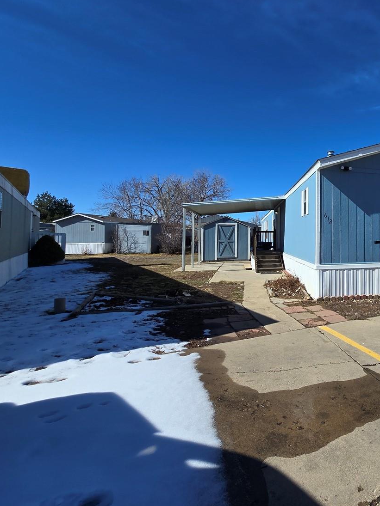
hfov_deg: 57.2
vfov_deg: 84.5
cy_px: 233
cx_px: 354
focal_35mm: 19
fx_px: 278
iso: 50
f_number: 2.2
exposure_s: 1/3363
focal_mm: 2.2
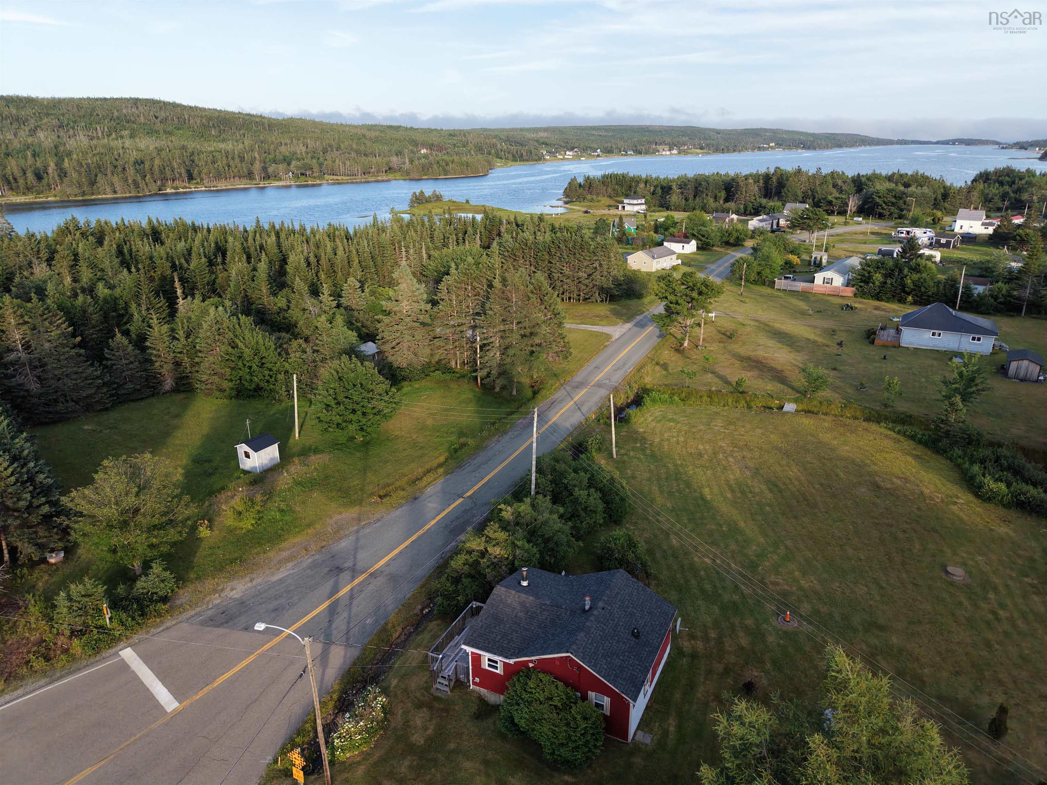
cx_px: 524
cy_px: 392
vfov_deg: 58.9
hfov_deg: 73.9
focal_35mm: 23
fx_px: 696
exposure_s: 1/640
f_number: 1.8
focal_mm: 8.67
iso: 100
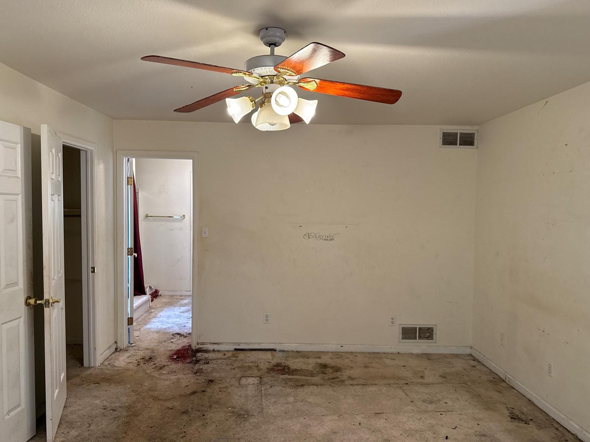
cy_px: 224
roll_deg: -2.7
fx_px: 426
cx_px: 286
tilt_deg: -1.9
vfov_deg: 54.9
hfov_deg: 69.4
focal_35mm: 25
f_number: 1.78
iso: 200
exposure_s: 1/60
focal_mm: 6.76
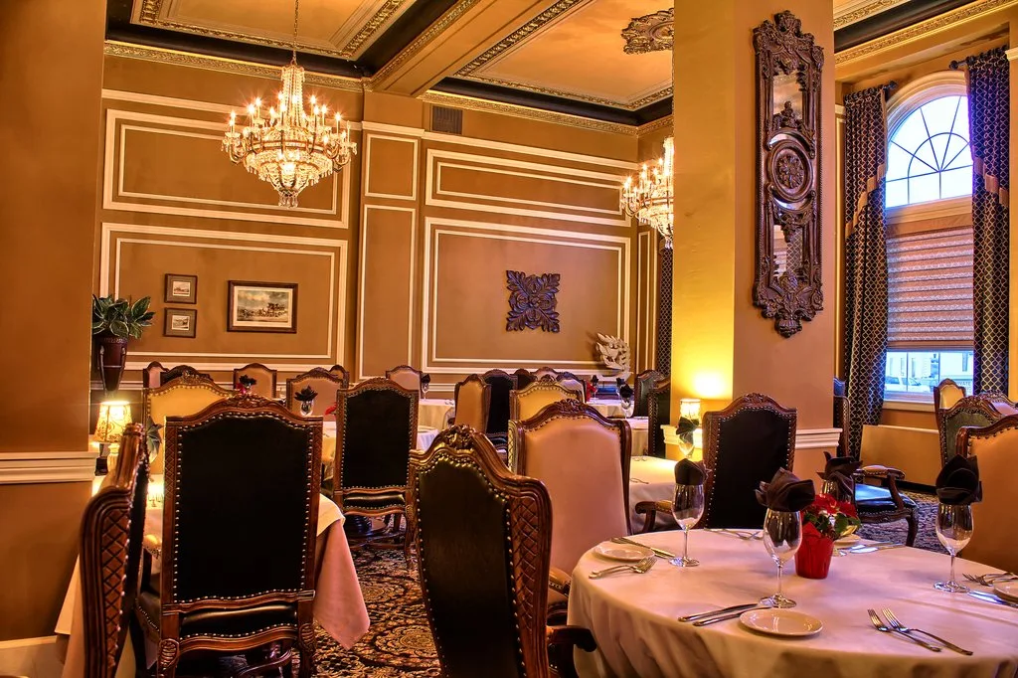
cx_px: 509
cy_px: 339
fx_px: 820
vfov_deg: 44.9
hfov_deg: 63.7
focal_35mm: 29
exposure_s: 25
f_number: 5.6
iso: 200
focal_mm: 18
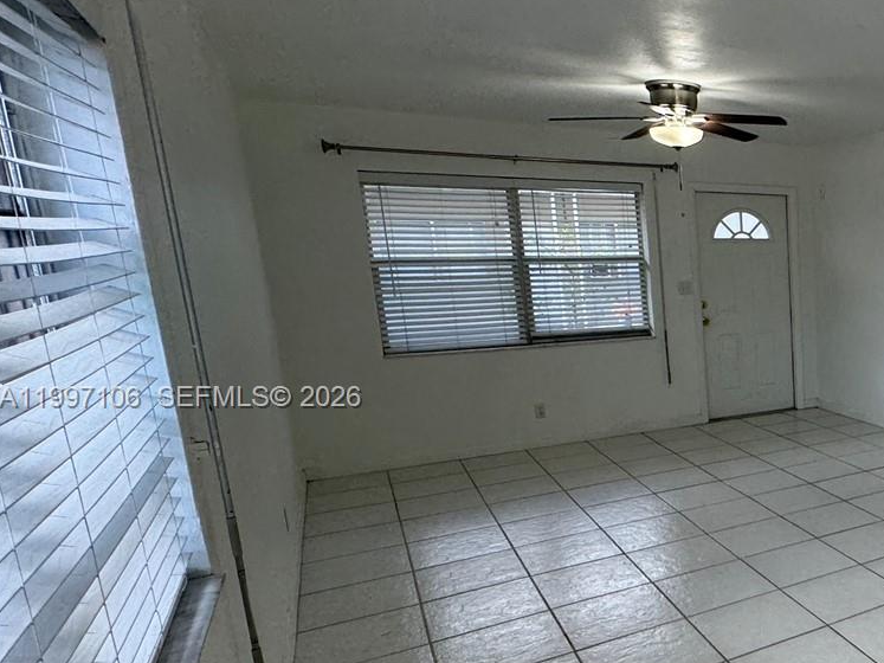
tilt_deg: -12.2
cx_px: 940
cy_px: 399
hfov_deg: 46.7
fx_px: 766
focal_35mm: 30
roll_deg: -0.1
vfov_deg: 46.5
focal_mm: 2.22
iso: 64
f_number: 2.2
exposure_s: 1/120
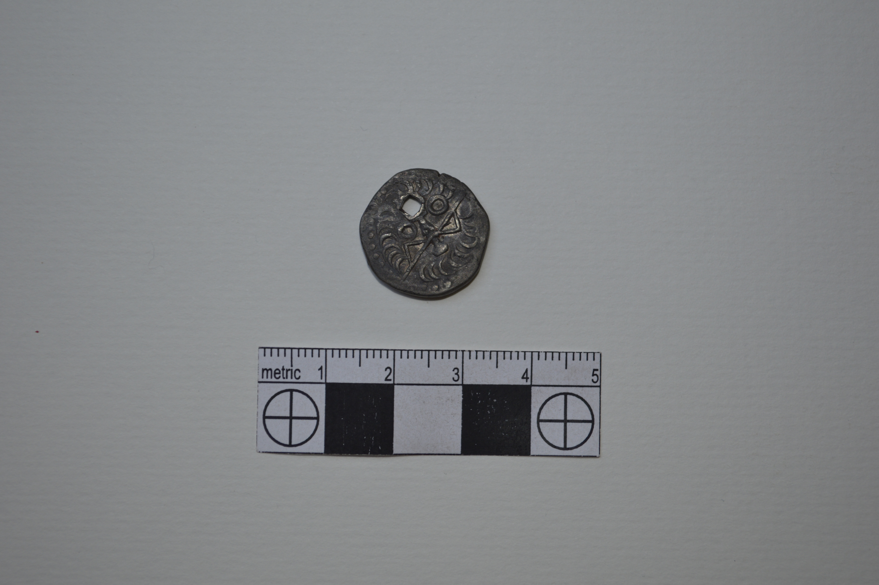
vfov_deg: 21.5
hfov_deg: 31.9
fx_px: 1537
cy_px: 292
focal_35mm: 63
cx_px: 440
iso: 180
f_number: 5.3
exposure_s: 1/60
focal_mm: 42
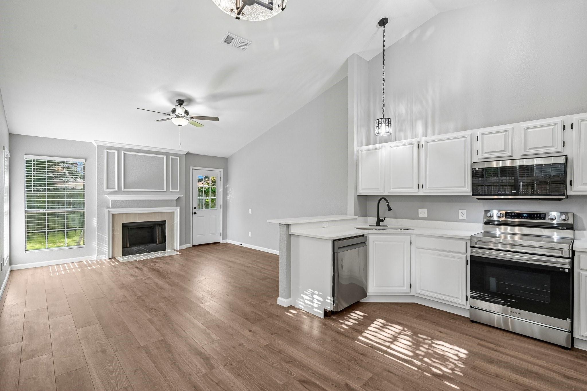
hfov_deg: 95.0
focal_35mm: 16
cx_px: 294
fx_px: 269
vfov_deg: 72.0
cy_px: 196
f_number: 8
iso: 400
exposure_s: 1/30
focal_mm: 16.5
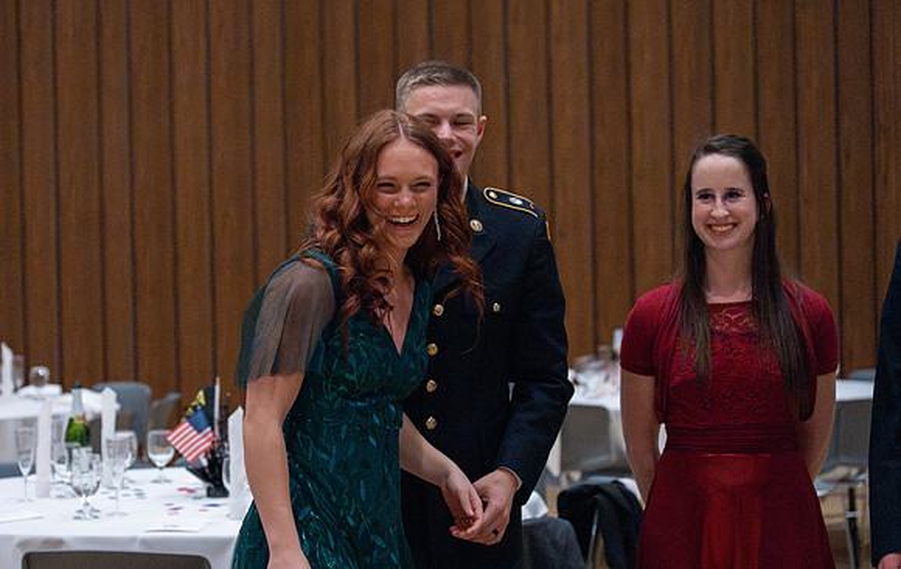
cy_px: 281
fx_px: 1998
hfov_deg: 25.4
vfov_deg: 16.2
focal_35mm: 81
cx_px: 356
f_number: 3.5
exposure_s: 1/400
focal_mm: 66
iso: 20000
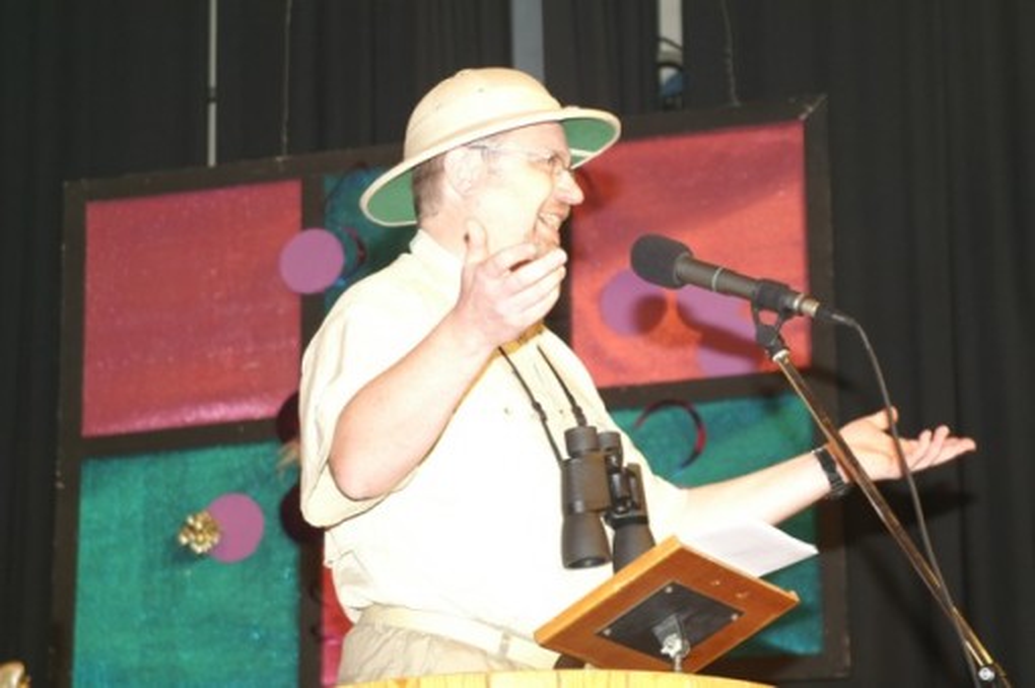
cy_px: 344
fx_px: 3447
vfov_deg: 11.4
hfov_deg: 17.1
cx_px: 518
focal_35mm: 120
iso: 400
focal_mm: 80
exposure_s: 1/60
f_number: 5.6
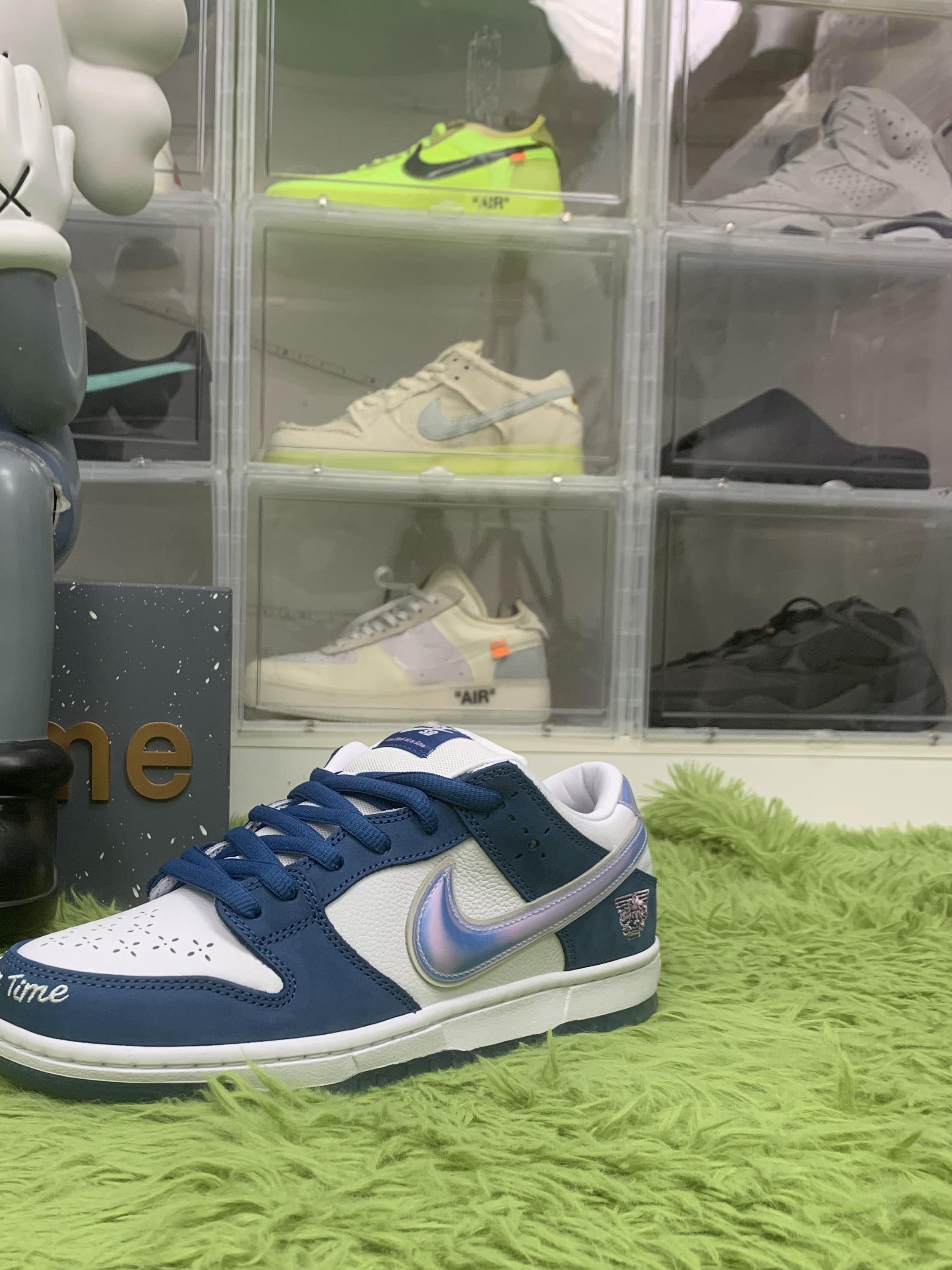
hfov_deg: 40.2
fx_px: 1284
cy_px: 738
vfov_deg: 52.4
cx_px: 321
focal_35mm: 35
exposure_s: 1/66
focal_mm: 4.25
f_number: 1.8
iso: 100
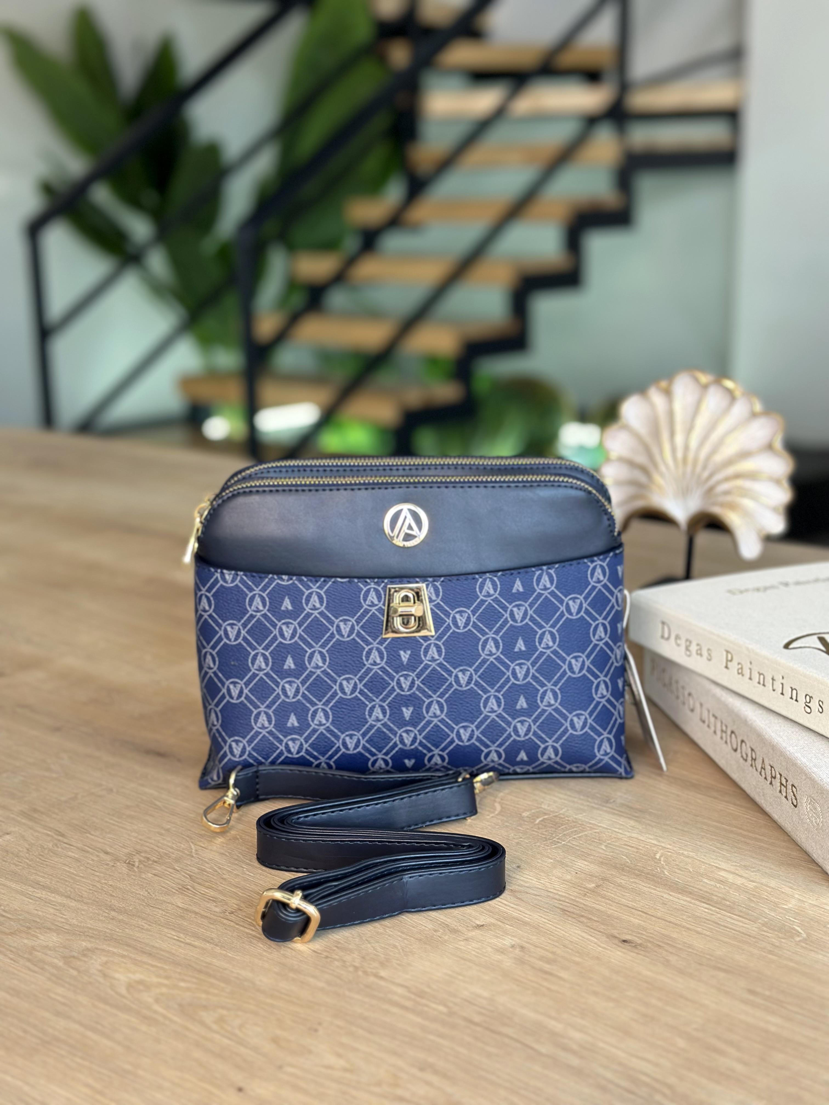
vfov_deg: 39.7
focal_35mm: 48
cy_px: 552
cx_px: 414
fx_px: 1533
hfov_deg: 30.3
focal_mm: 6.86
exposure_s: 1/164
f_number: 1.78
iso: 125
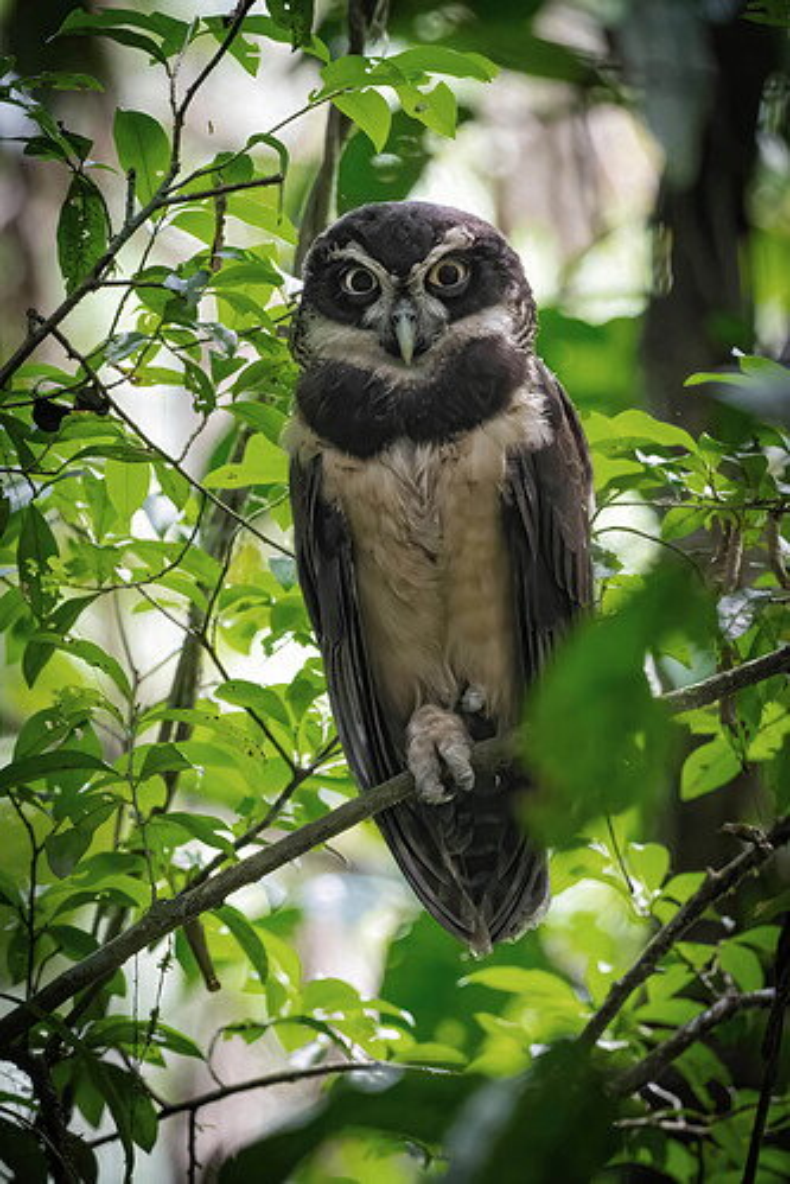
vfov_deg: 2.7
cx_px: 395
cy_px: 592
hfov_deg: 1.8
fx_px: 24668
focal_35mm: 750
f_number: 7.1
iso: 5000
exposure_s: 1/400
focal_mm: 500
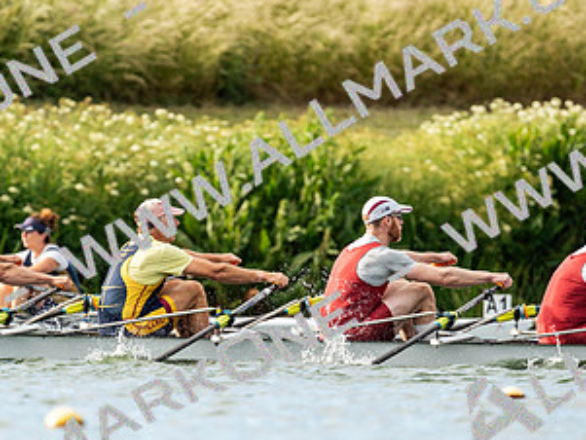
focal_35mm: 1113
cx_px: 300
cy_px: 285
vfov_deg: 1.3
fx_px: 18849
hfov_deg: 1.8
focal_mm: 600
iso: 500
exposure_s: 1/2000
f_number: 6.3
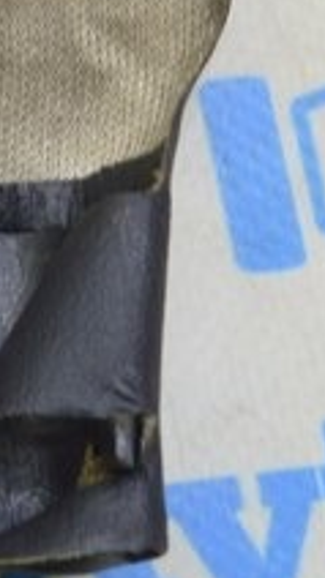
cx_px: -789
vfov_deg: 11.4
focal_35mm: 190
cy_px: 192
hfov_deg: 5.8
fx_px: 2908
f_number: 5.6
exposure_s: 1/20
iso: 400
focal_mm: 25
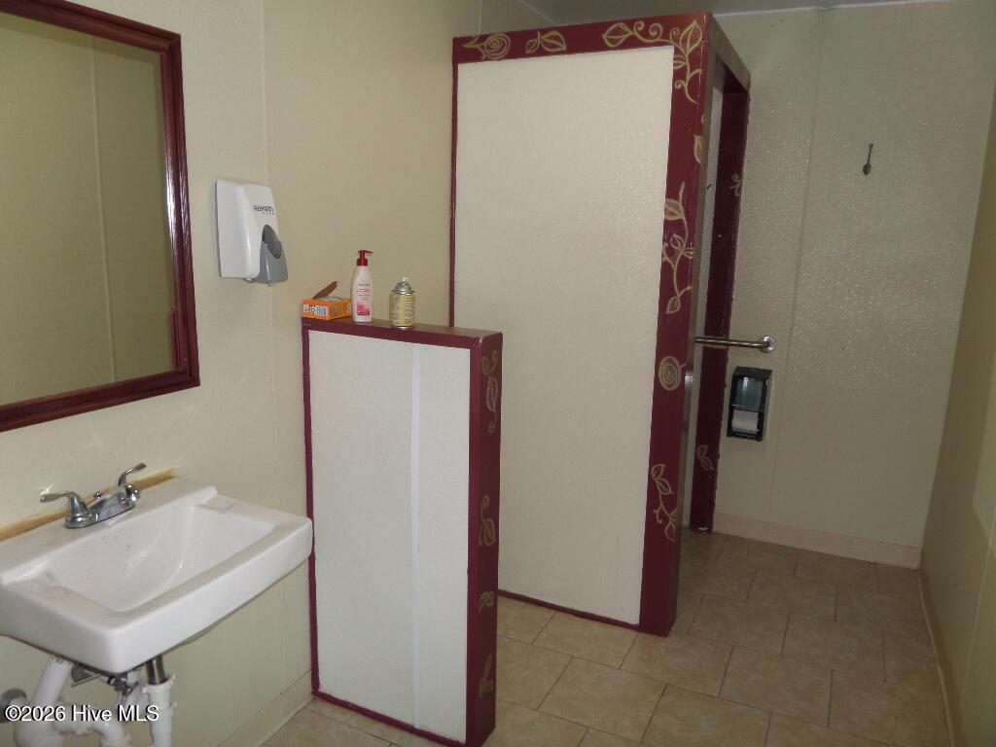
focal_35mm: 24
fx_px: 691
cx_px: 498
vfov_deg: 56.8
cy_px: 374
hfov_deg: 71.6
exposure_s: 1/30
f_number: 3.2
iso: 100
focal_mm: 4
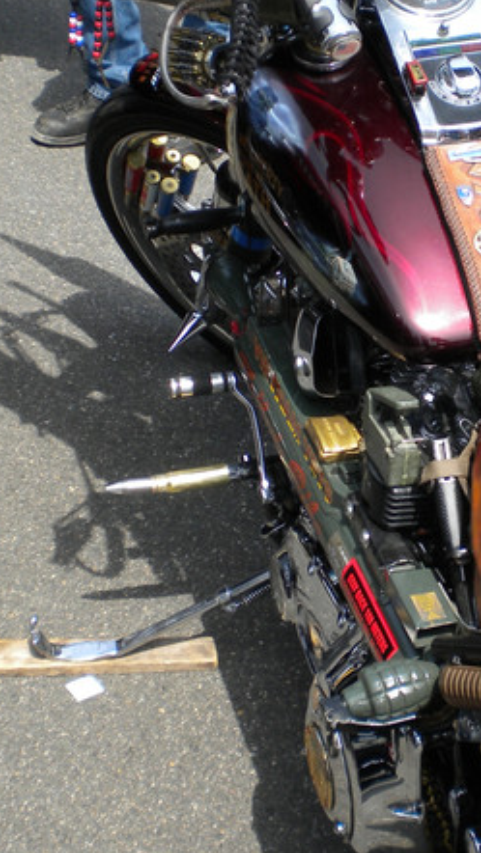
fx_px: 1563
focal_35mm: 69
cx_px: 413
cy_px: 349
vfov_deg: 30.5
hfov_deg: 17.3
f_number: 4.6
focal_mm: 6.3
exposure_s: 1/370
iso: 80
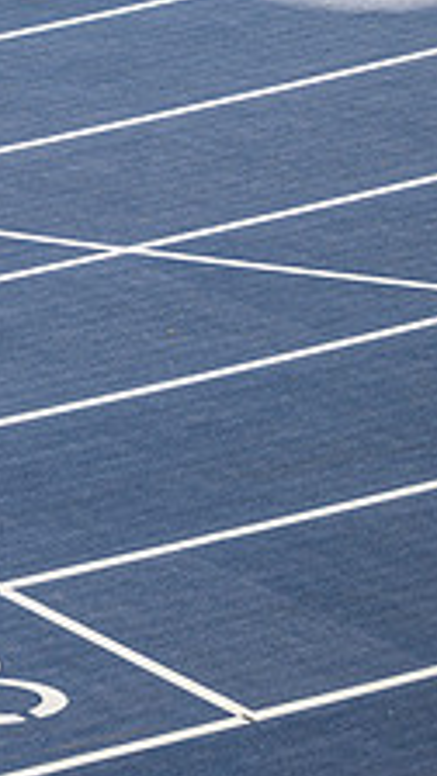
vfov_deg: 7.8
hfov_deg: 4.3
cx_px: -472
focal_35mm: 277
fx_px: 5706
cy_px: 227
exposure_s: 1/400
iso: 200
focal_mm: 102
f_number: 4
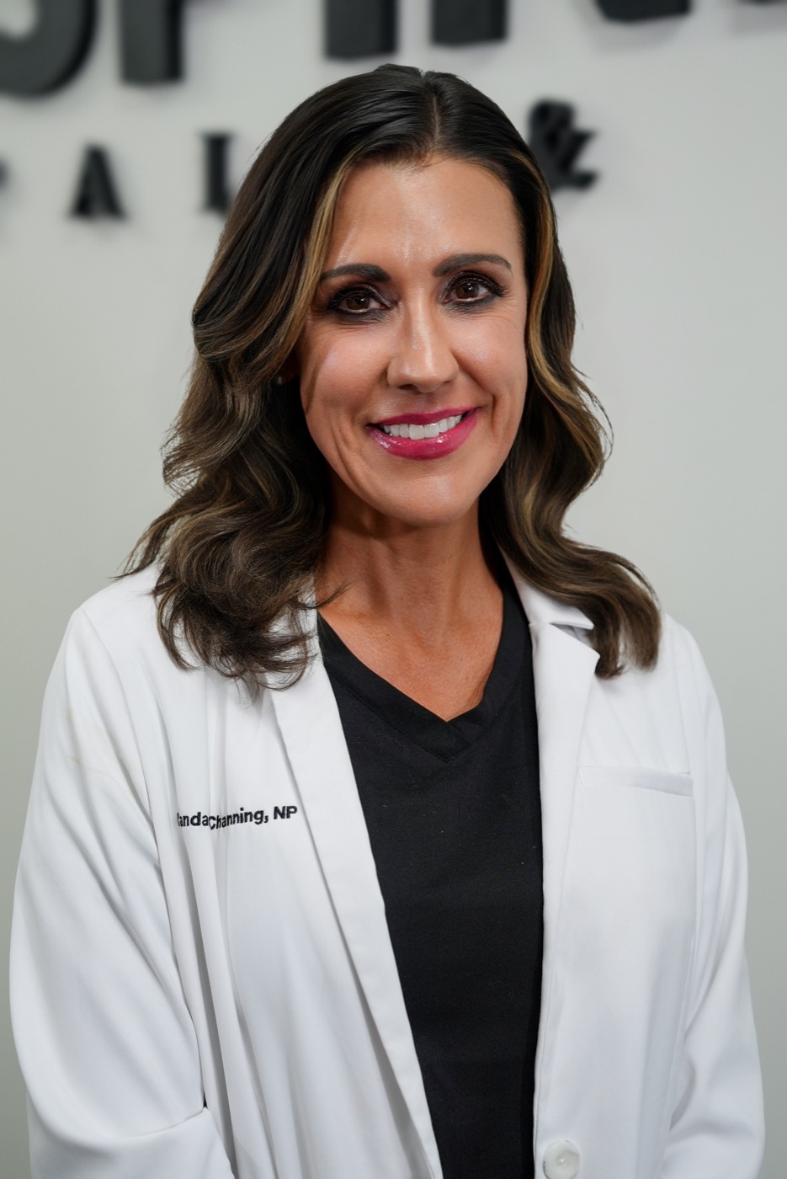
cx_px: 394
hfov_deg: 24.2
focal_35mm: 56
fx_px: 1834
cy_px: 590
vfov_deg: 35.6
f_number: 4
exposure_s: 1/160
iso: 640
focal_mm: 56
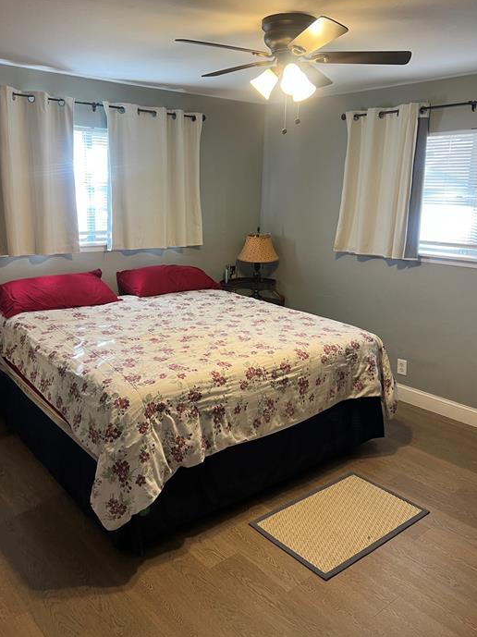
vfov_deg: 61.6
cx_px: 220
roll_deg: -1.2
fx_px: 533
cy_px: 290
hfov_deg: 48.1
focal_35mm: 29
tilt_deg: -12.0
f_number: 1.5
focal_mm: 5.7
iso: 100
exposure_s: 1/60
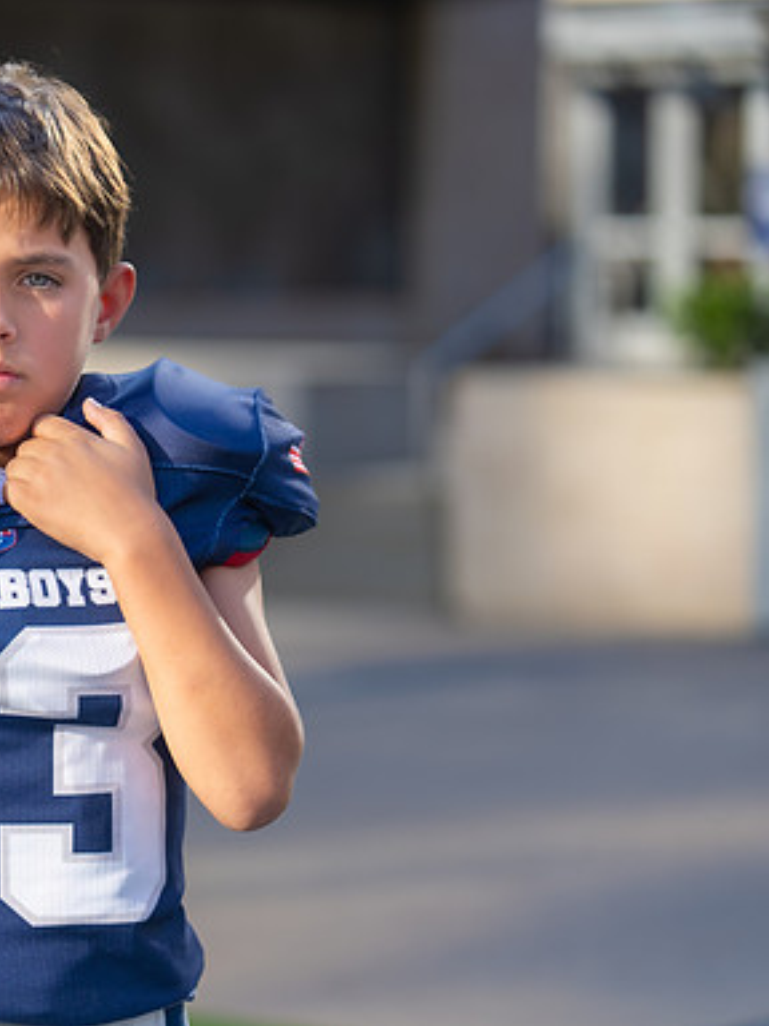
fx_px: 4088
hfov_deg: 10.7
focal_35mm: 138
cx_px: 27
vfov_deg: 14.3
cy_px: 514
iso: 100
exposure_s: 1/640
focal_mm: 95
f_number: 2.8
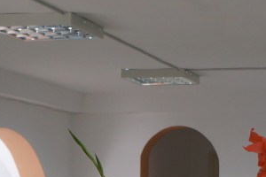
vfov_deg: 11.9
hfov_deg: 18.8
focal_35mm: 108
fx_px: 798
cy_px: 294
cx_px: 207
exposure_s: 1/60
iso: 320
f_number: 4.5
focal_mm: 18
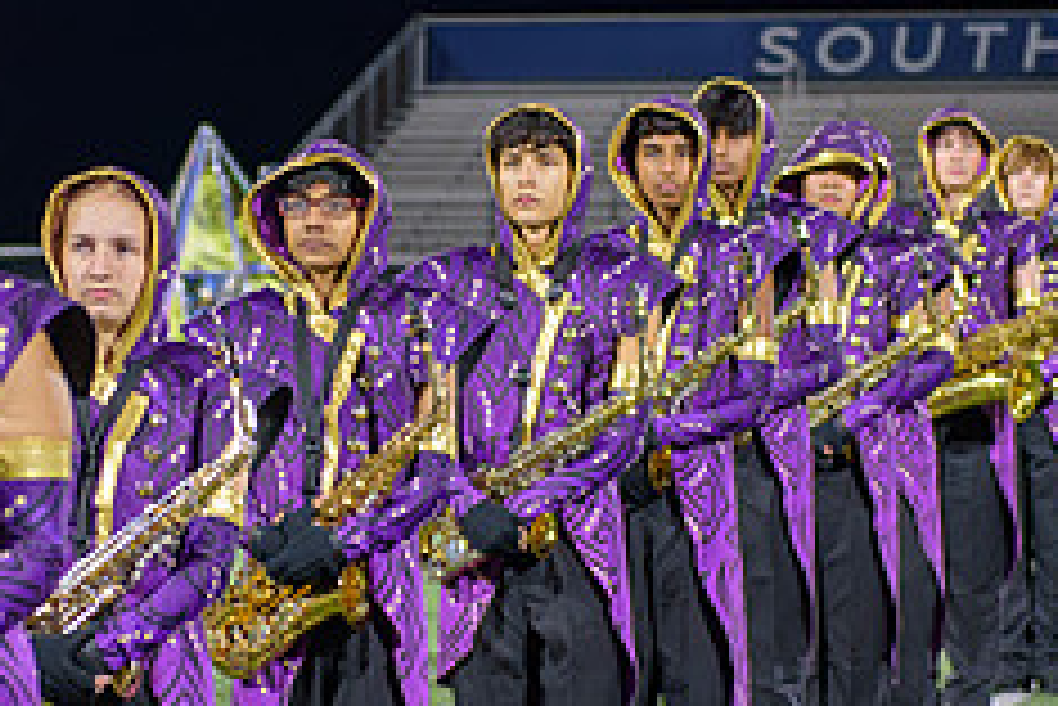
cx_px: 374
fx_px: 5469
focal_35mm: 186
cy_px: 434
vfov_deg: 7.4
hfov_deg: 11.0
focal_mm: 70
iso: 3600
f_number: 2.8
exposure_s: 1/400
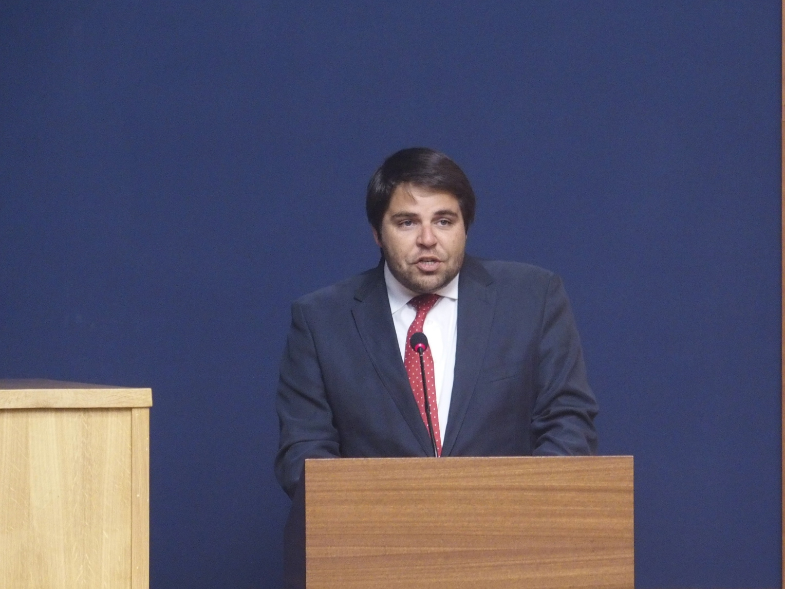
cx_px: 469
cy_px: 286
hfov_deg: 7.4
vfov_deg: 5.5
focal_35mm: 268
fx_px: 6078
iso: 800
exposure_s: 1/50
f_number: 2.8
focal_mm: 42.5
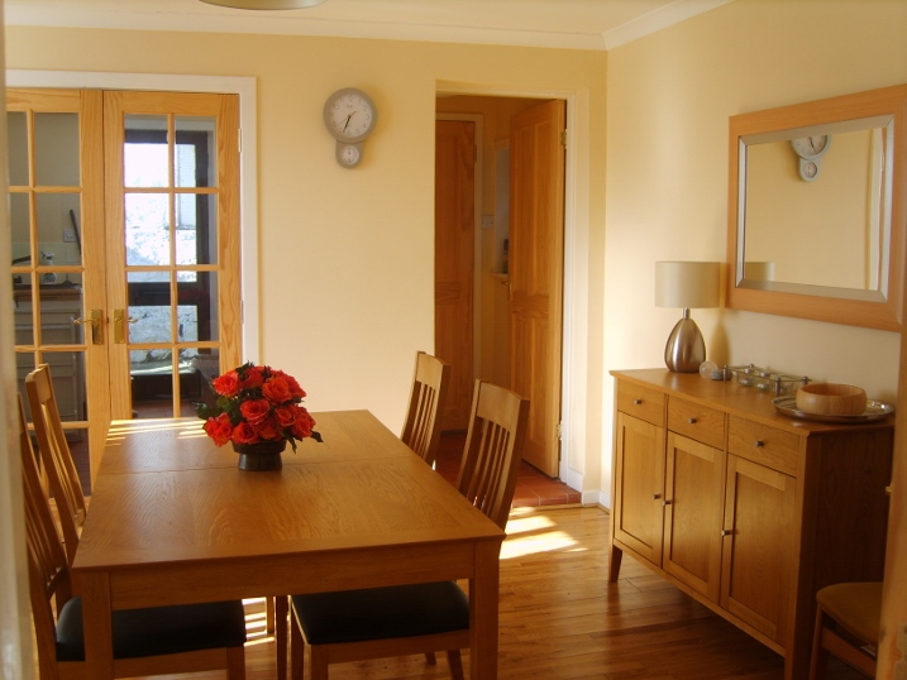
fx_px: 917
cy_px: 340
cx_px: 454
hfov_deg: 52.6
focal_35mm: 35
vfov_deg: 40.7
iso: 50
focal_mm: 7.4
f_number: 2.8
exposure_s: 1/90
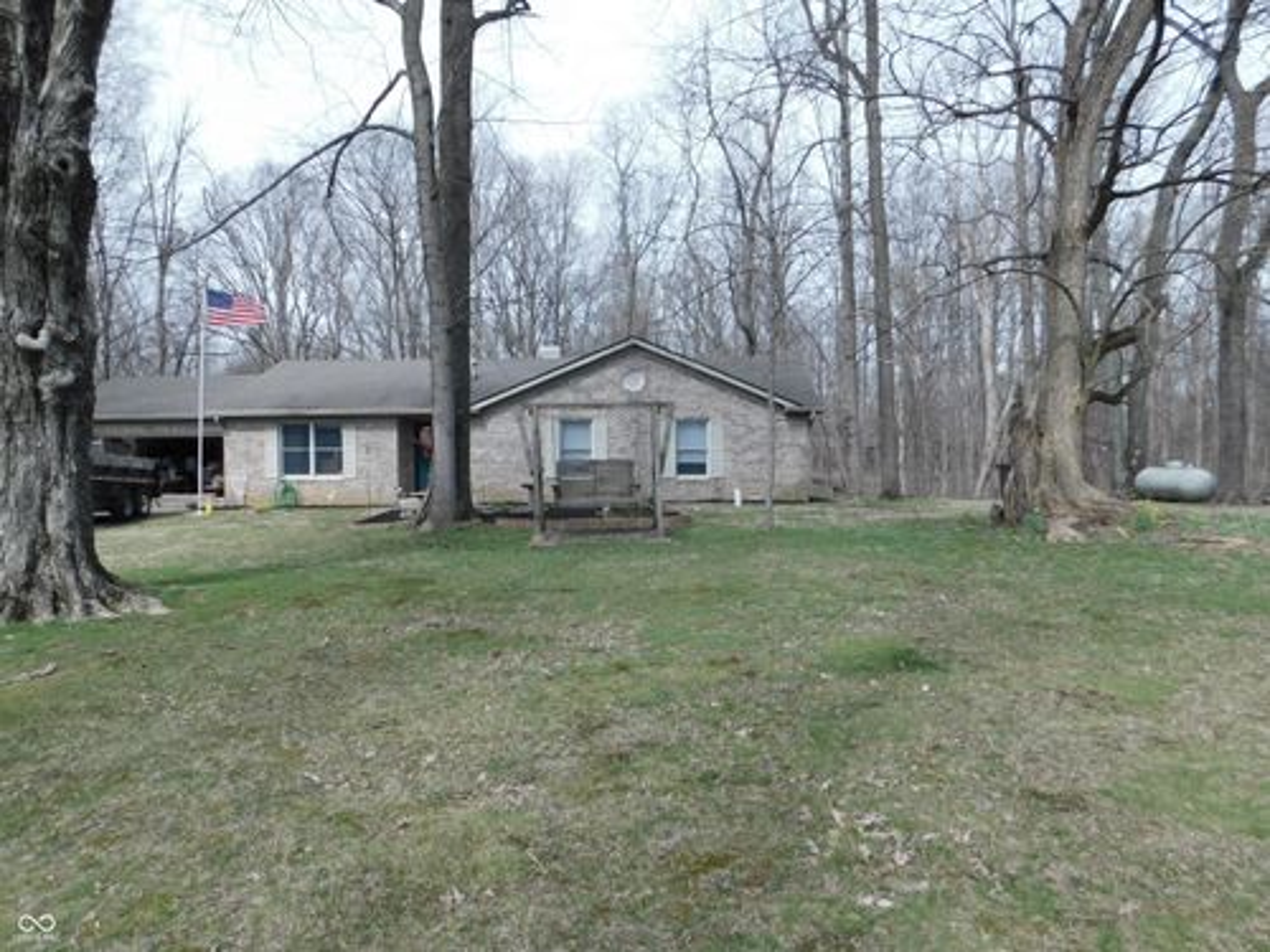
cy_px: 476
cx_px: 635
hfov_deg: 73.9
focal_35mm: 23
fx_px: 844
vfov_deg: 58.9
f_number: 3
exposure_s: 1/1000
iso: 125
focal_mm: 4
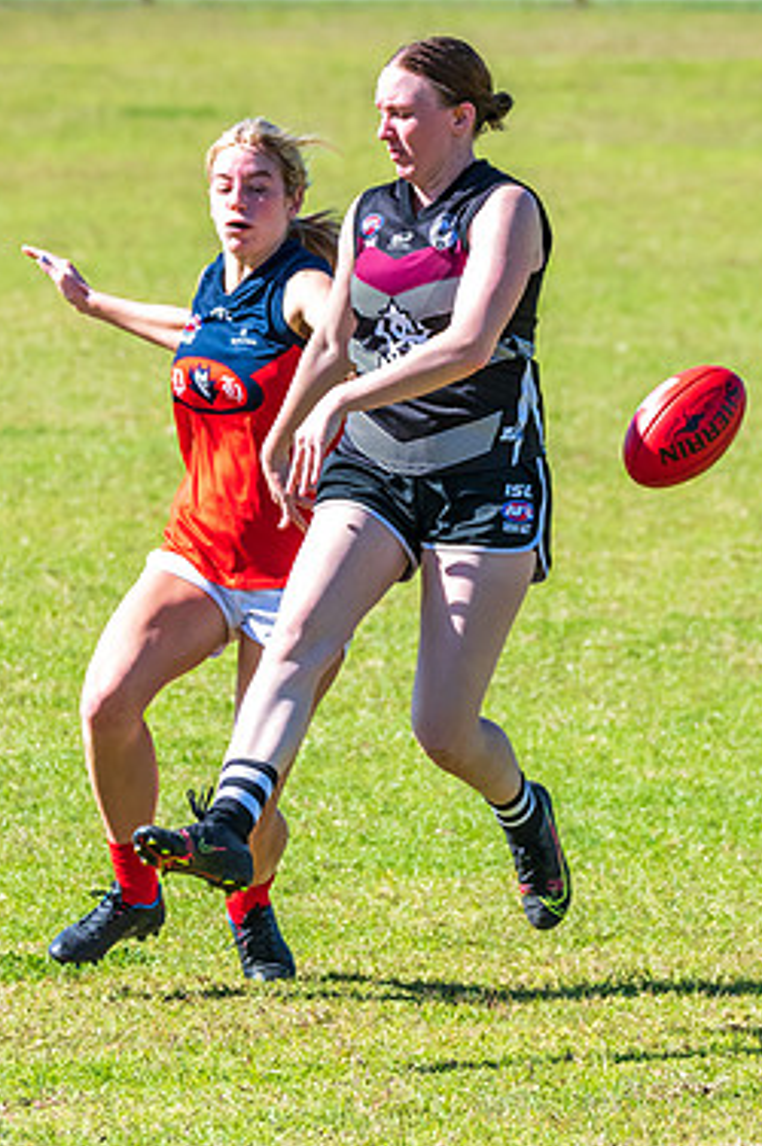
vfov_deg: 3.9
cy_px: 576
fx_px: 16825
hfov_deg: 2.6
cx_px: 279
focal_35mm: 529
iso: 800
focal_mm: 220
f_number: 7.1
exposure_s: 1/2000
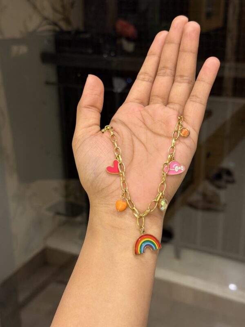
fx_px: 453
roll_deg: +1.5
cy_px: 164
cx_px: 122
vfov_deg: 39.7
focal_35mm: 48
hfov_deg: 30.3
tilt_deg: -21.4
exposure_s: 1/50
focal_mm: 6.76
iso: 160
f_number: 1.78
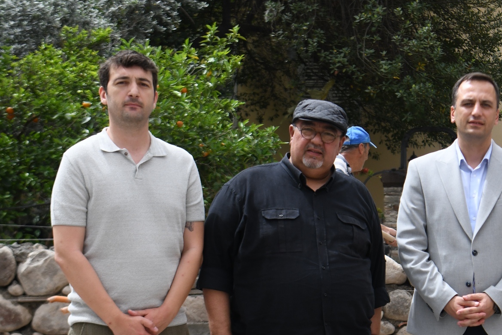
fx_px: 1171
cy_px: 256
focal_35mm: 84
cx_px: 476
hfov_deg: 23.4
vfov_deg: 16.2
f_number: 3.2
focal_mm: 34
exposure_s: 1/4000
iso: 400
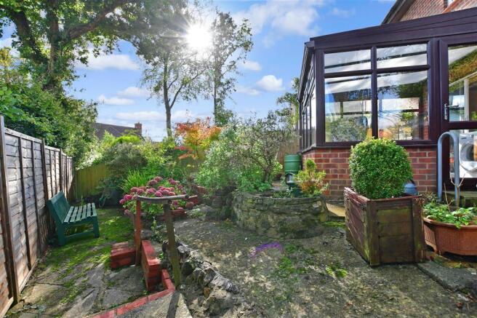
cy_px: 159
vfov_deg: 77.3
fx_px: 199
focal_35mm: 15
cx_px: 238
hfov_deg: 100.4
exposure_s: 1/100
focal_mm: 10
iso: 160
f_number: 8
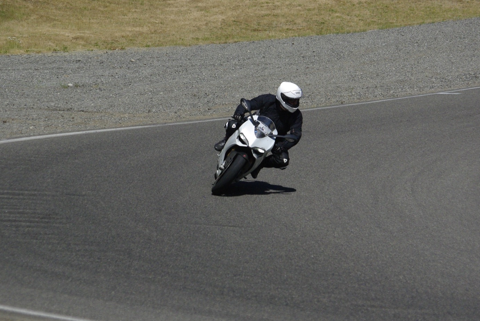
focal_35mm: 200
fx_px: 2670
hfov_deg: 10.3
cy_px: 179
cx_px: 239
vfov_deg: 6.9
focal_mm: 115
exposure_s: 1/2000
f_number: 6.7
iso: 800
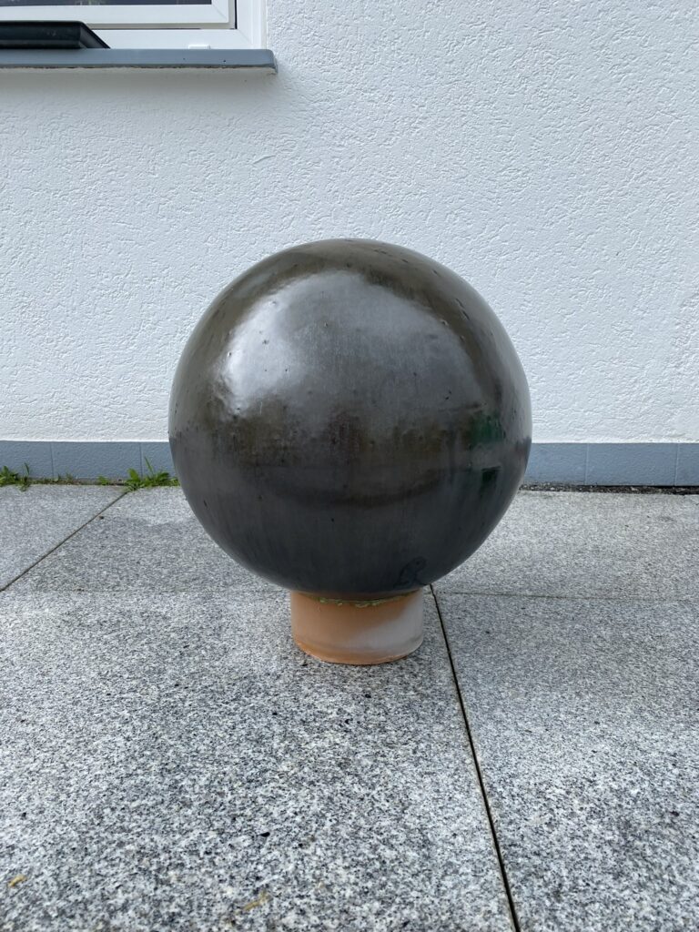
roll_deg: -0.6
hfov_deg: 53.1
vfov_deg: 67.3
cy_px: 466
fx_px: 700
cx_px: 350
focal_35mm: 26
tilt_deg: -12.4
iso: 32
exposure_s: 1/827
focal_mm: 4.25
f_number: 1.8
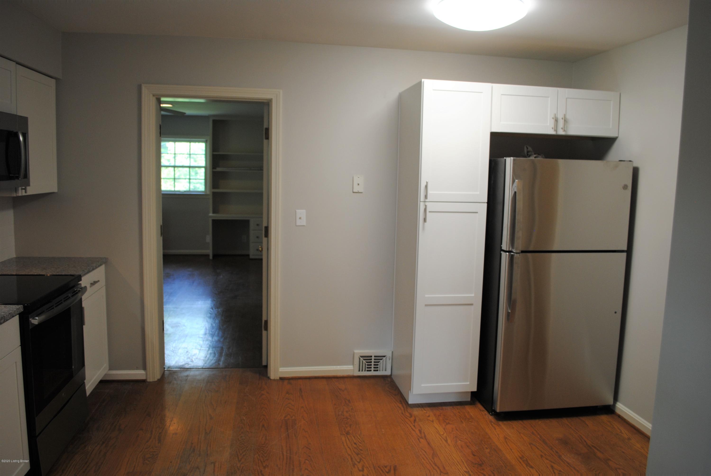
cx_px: 356
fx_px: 534
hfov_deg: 67.3
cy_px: 238
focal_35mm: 27
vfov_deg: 48.0
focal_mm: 18
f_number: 3.5
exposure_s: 1/30
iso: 200
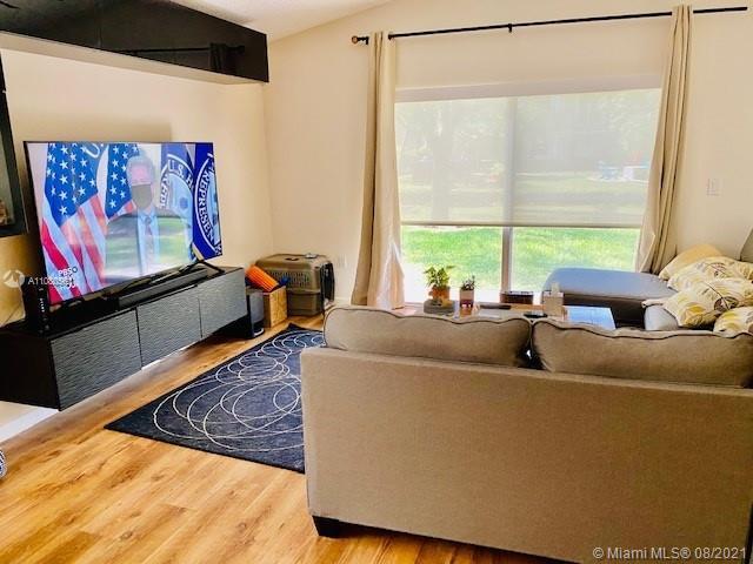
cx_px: 376
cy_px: 282
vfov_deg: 53.1
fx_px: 566
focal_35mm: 26
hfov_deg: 67.3
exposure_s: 1/80
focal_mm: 4.25
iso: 125
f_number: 1.8
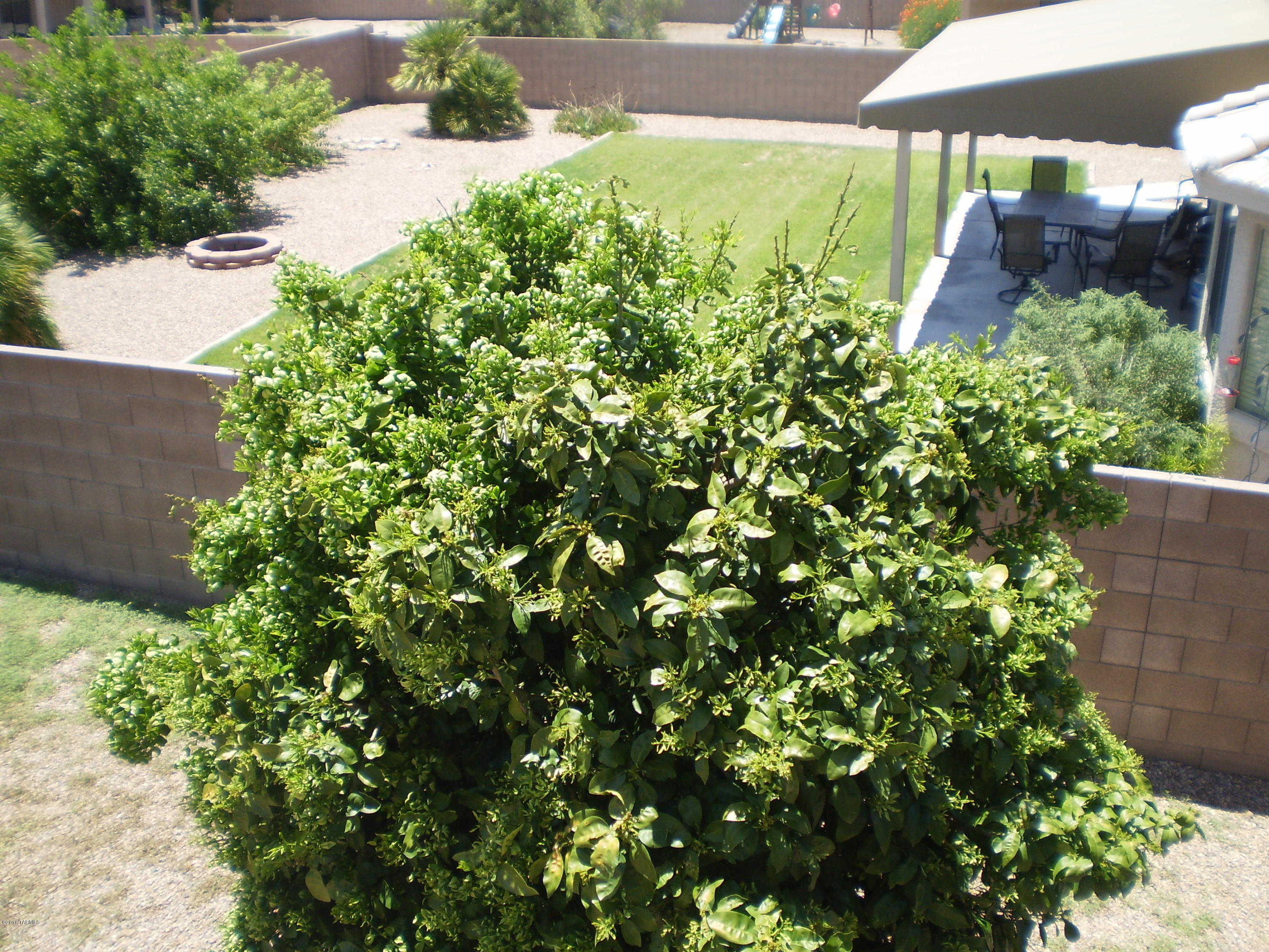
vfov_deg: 39.7
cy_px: 476
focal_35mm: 36
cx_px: 634
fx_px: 1320
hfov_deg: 51.4
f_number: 3.1
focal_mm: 6.3
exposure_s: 1/500
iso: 64
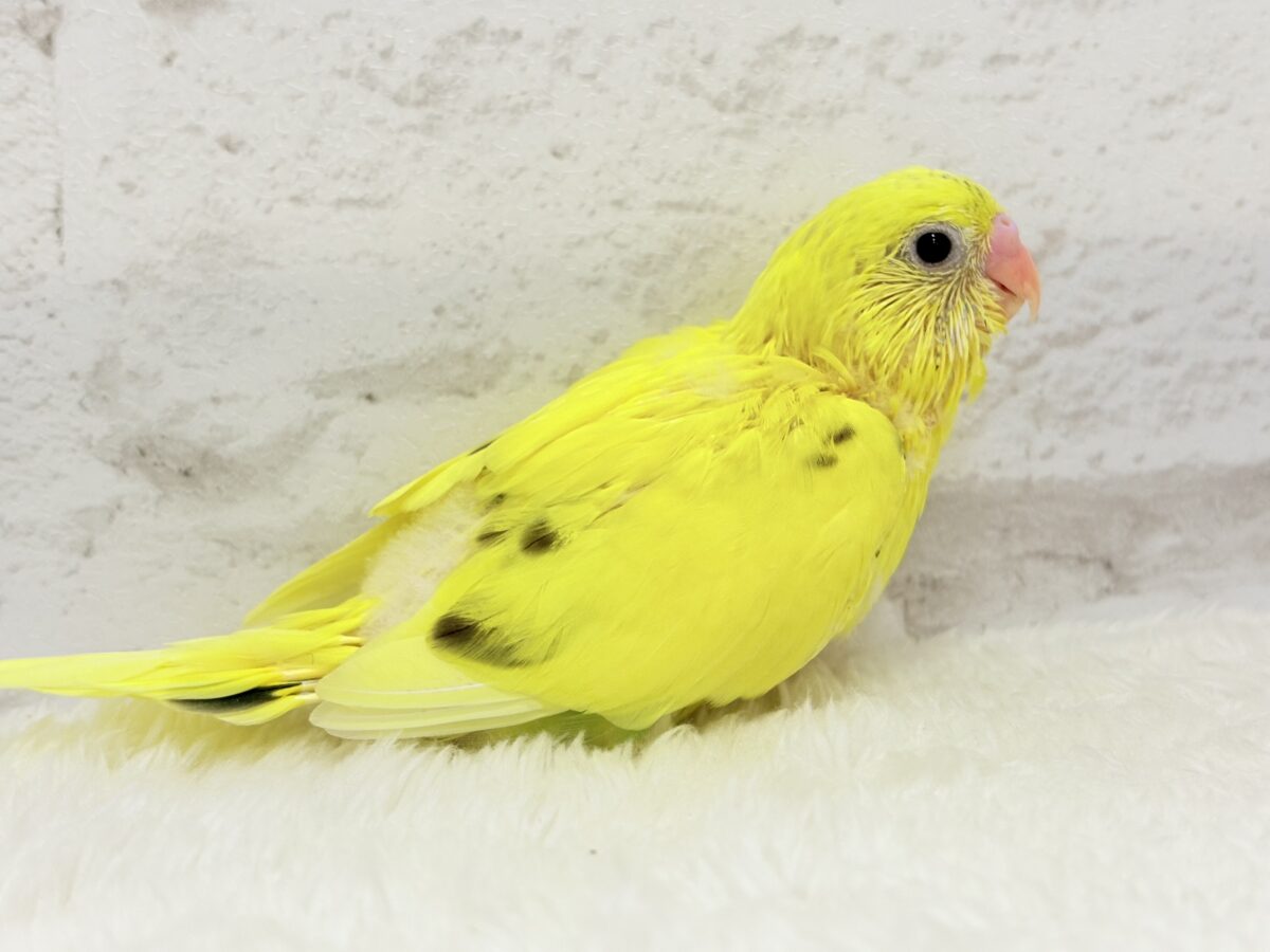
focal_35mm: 52
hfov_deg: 36.8
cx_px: 635
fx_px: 1908
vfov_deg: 28.0
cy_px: 476
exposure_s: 1/100
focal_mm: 5.96
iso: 64
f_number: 1.6
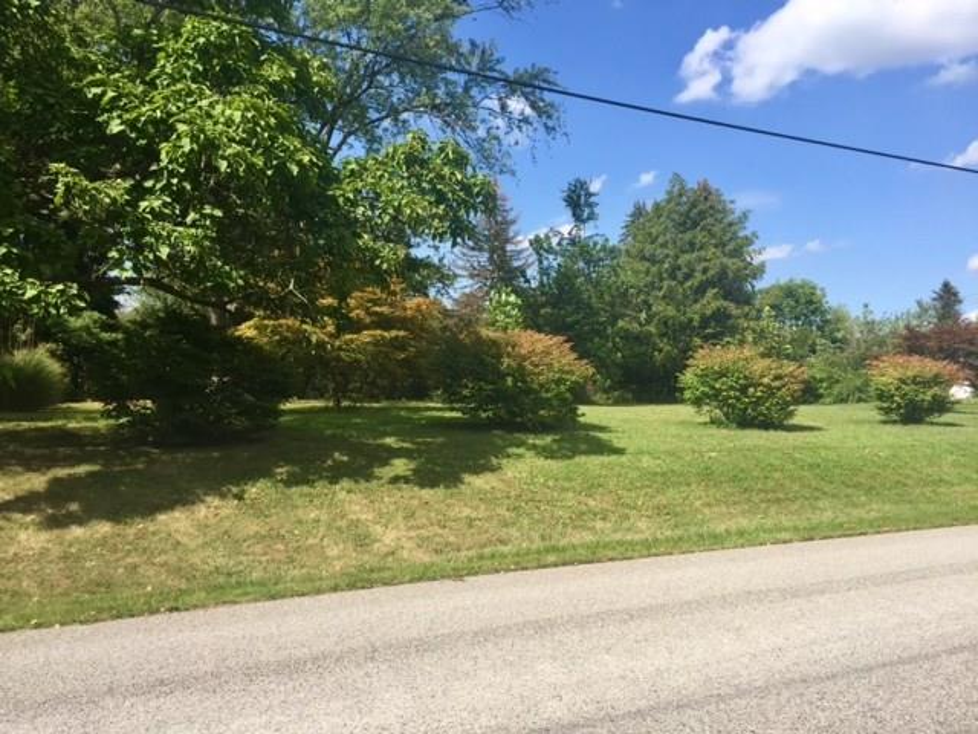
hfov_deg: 61.7
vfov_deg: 48.2
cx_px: 489
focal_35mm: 29
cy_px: 367
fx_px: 819
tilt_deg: +2.8
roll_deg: -1.8
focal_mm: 4.15
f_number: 2.2
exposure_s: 1/1412
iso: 32
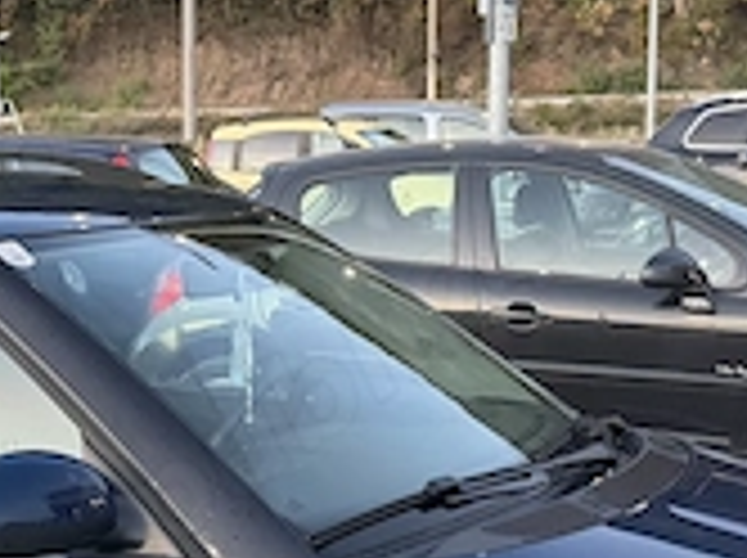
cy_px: 378
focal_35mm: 87
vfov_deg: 16.9
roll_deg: +1.7
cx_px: 99
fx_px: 1875
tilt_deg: -7.7
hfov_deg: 22.1
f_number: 1.78
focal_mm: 6.76
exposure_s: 1/60
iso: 640
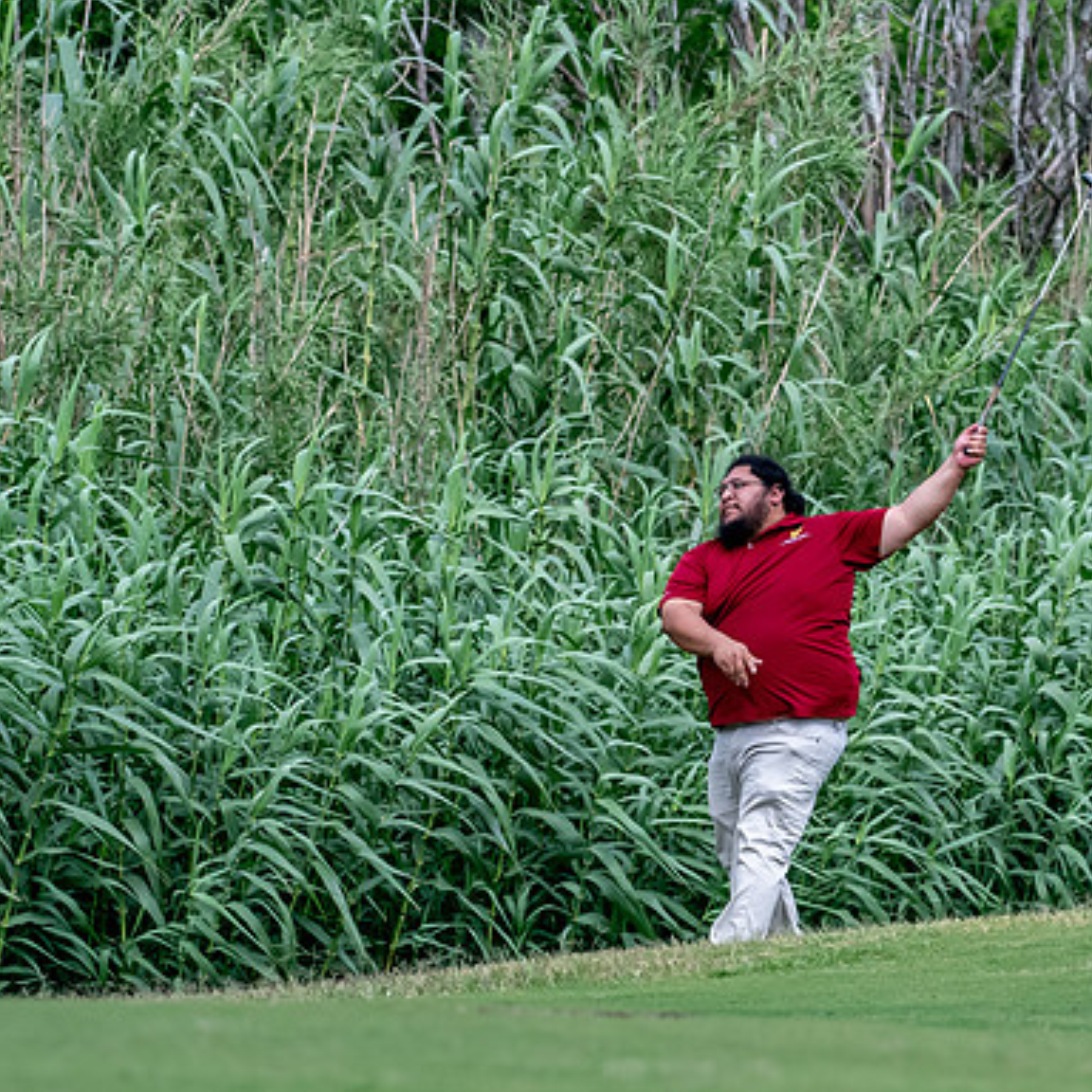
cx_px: 768
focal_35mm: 385
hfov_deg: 4.5
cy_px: 547
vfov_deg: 4.6
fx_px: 13741
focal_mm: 200
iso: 1400
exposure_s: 1/2000
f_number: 5.6
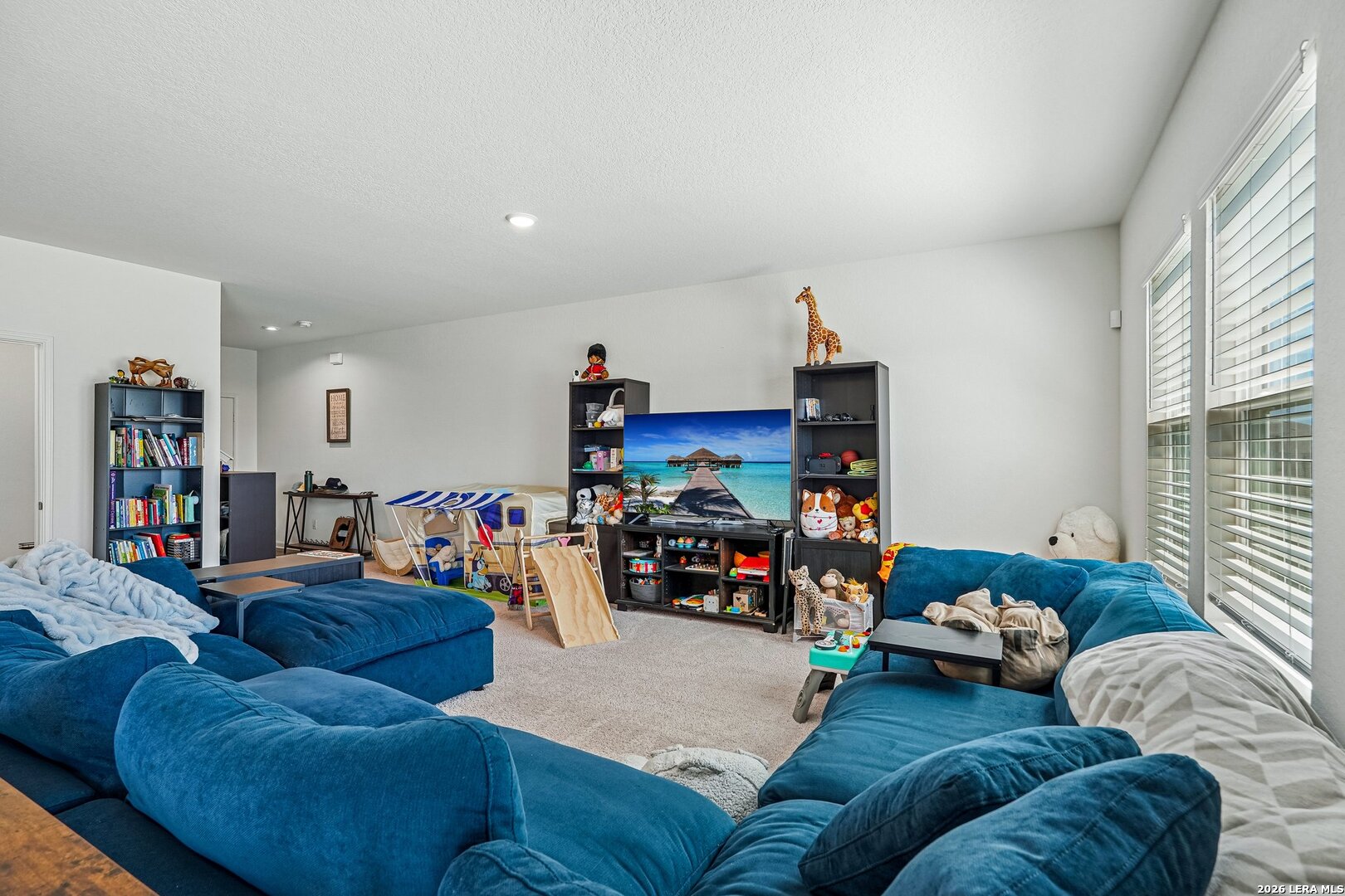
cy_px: 448
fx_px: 616
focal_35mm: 16
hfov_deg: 95.0
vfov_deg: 72.1
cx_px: 672
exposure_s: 1/30
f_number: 8
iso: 400
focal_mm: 16.5
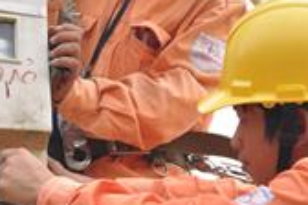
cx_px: 132
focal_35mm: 157
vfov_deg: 8.7
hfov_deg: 13.1
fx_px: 1343
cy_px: 44
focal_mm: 40
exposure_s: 1/250
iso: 200
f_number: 9
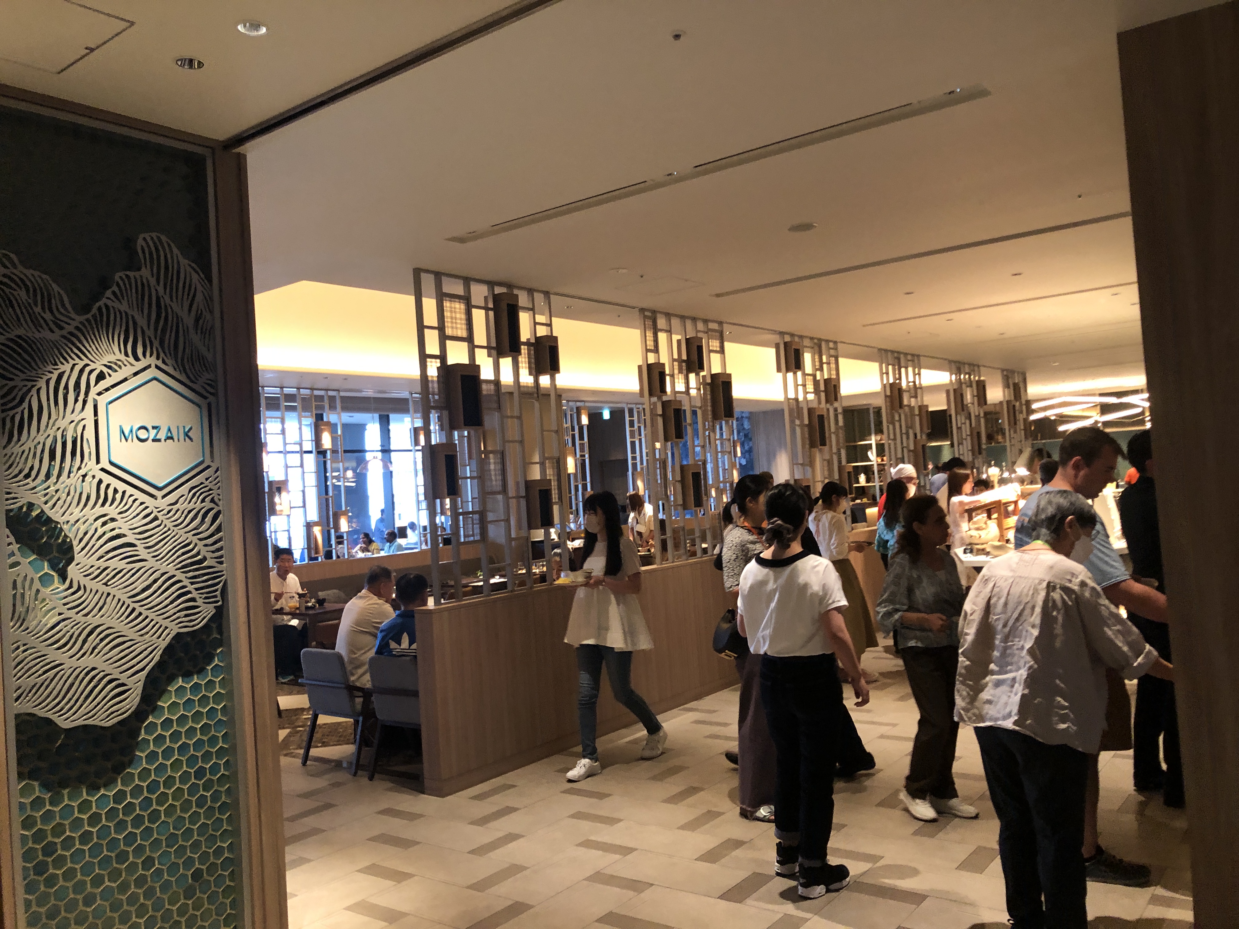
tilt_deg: +0.9
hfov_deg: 63.4
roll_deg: +3.4
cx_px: 620
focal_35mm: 28
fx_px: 1002
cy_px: 464
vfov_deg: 49.7
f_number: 1.8
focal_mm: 3.99
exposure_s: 1/15
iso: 80
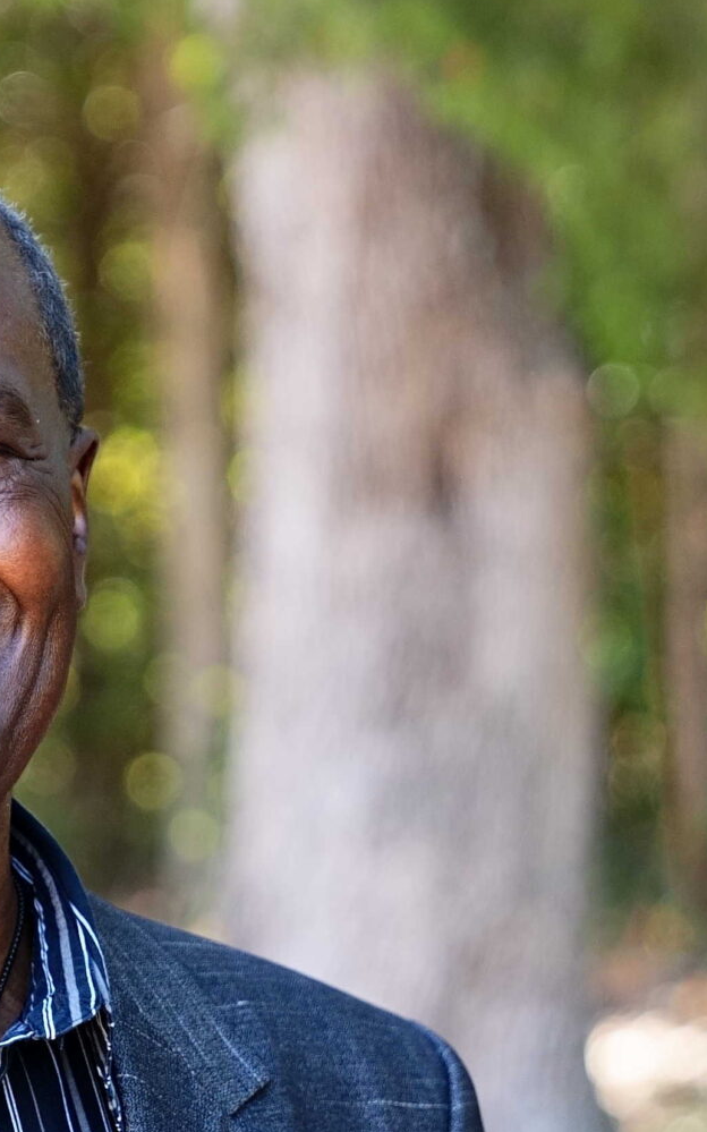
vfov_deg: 11.4
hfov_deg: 7.1
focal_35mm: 183
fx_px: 5644
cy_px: 891
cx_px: -123
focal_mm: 70
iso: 500
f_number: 3.2
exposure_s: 1/400
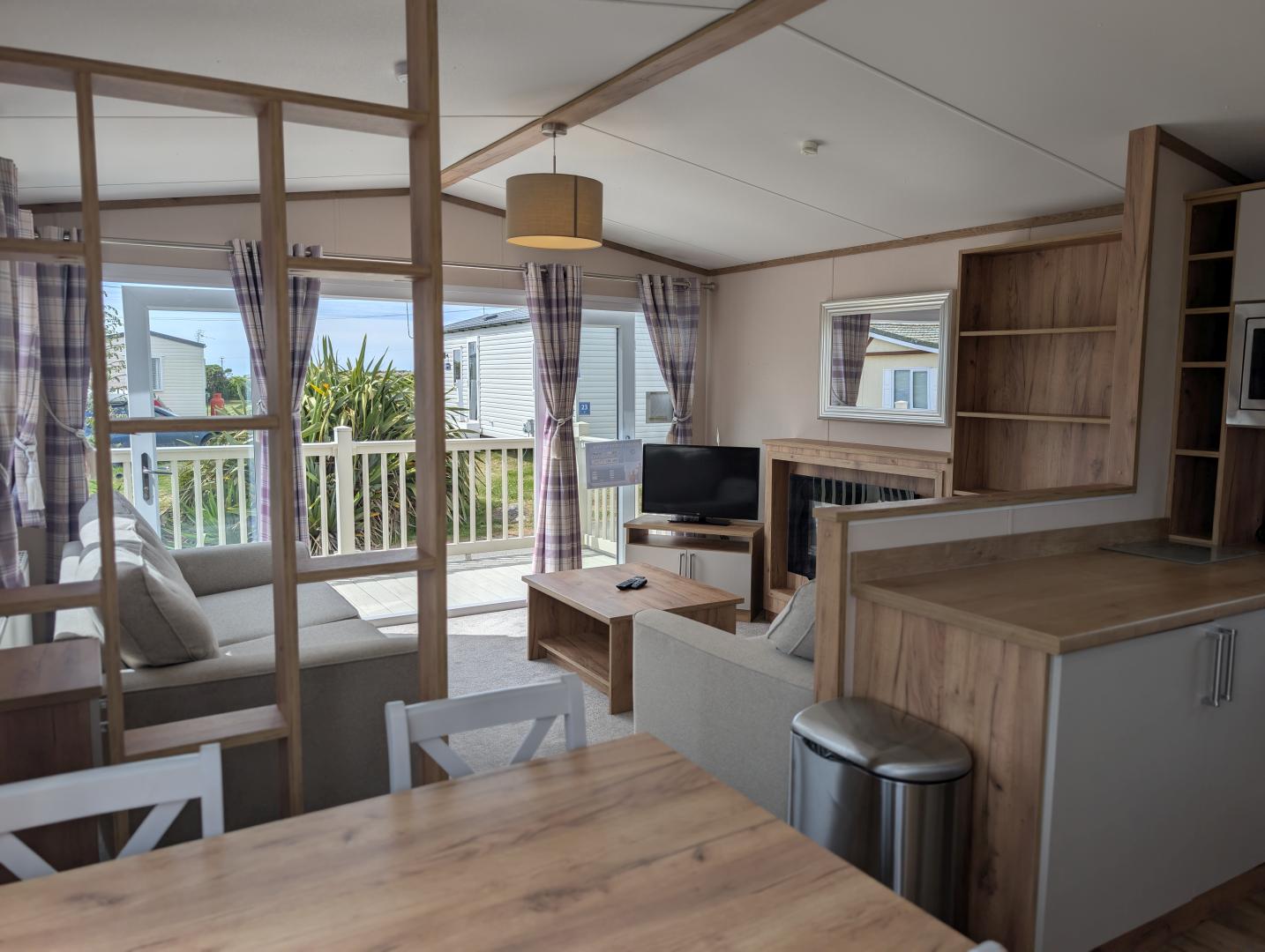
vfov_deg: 56.9
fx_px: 878
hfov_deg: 71.5
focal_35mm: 24
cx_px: 632
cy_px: 476
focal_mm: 6.9
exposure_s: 1/1168
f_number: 1.68
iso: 23
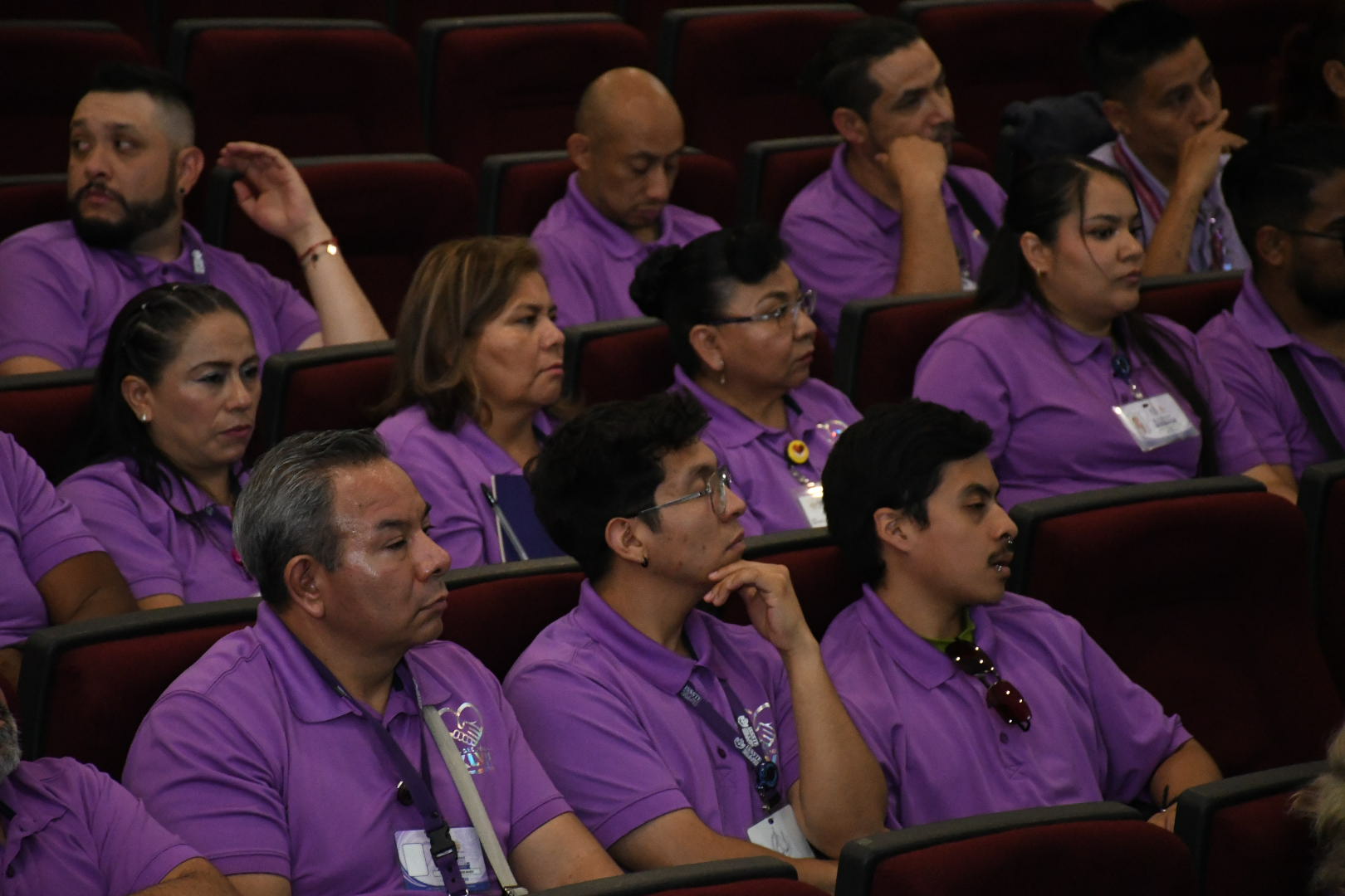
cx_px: 672
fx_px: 5865
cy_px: 448
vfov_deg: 8.7
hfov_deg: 13.1
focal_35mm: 157
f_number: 5.6
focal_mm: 105
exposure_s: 1/125
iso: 6400
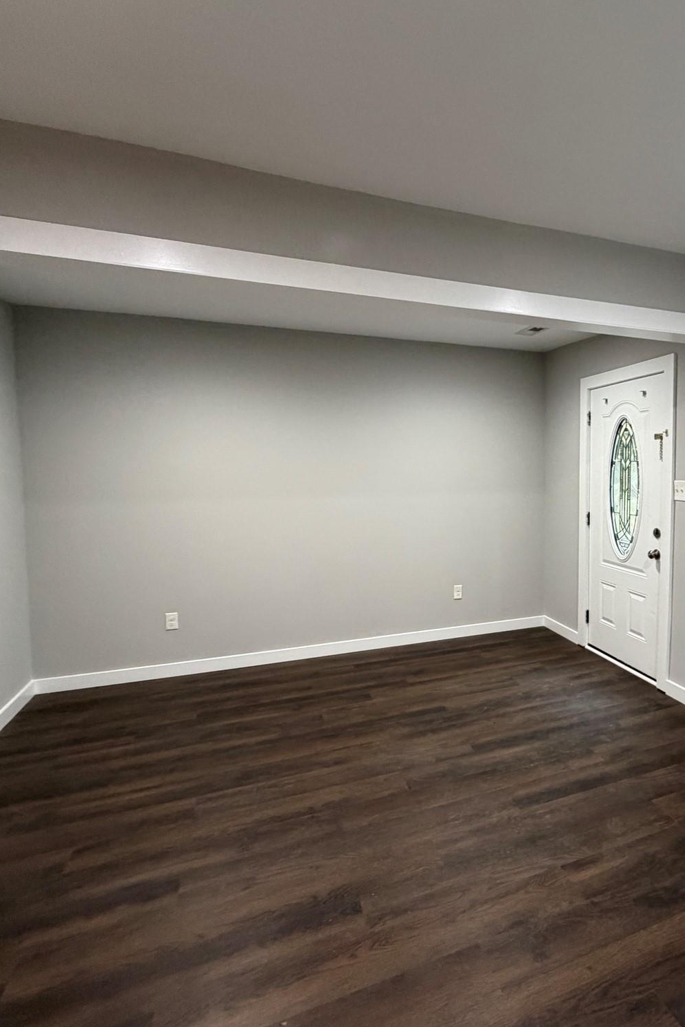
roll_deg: +0.3
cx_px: 534
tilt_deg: -3.9
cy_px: 506
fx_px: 571
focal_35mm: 20
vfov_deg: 84.0
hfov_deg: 57.9
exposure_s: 1/60
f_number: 2.2
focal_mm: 2.22
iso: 400
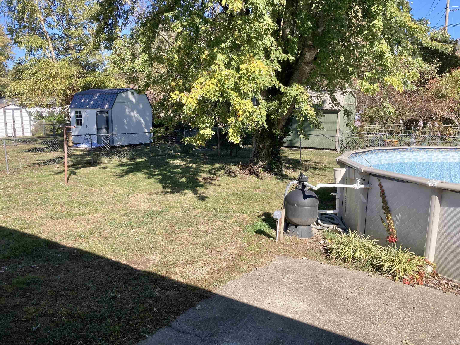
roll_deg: -0.1
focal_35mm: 28
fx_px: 372
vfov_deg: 49.7
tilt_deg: -10.2
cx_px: 230
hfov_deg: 63.4
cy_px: 172
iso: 20
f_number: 1.8
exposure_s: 1/1080
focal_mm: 3.99
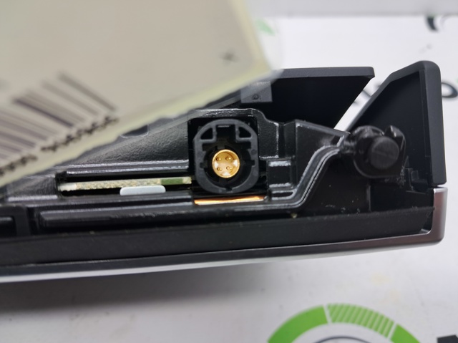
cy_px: 172
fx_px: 357
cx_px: 229
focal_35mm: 27
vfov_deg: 51.3
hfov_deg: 65.4
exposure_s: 1/50
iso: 50
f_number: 1.8
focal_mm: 4
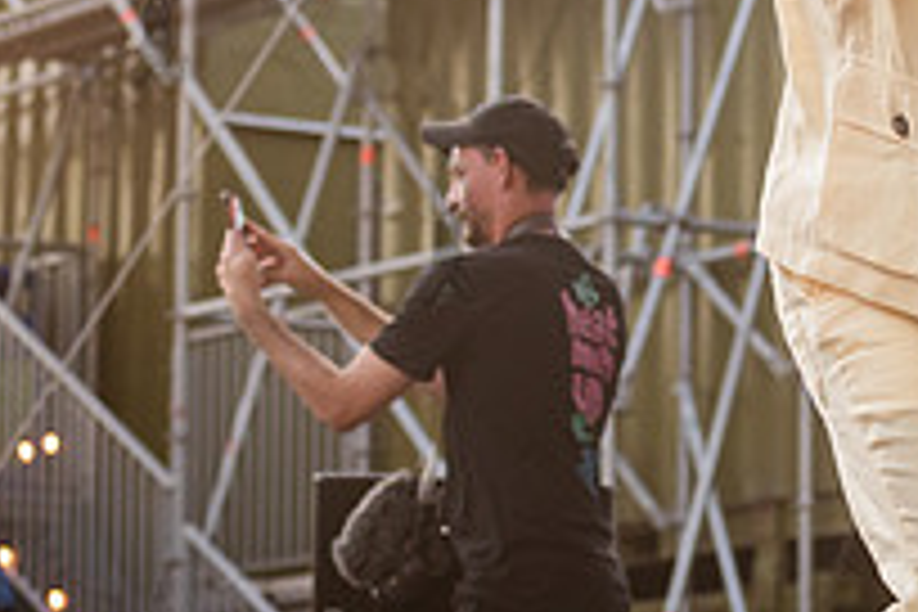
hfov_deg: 9.0
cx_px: 1026
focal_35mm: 227
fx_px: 5788
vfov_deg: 6.0
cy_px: 7
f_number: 4.5
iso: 1600
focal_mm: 80
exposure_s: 1/500
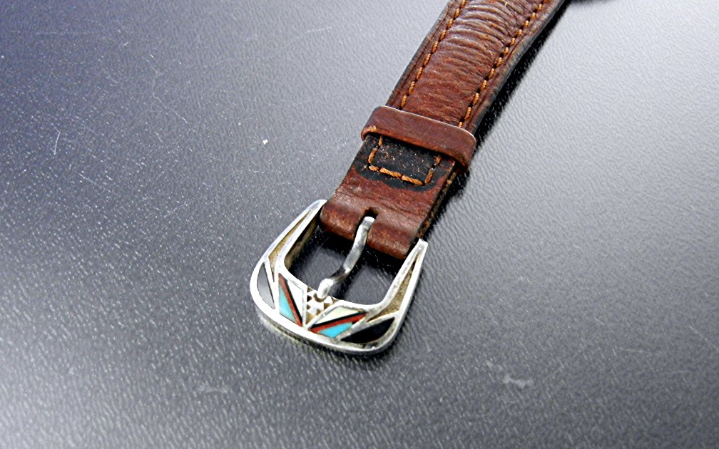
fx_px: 823
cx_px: 358
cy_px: 239
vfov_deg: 30.5
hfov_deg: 47.2
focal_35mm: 42
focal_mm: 7.1
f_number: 3.7
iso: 200
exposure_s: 1/3.7
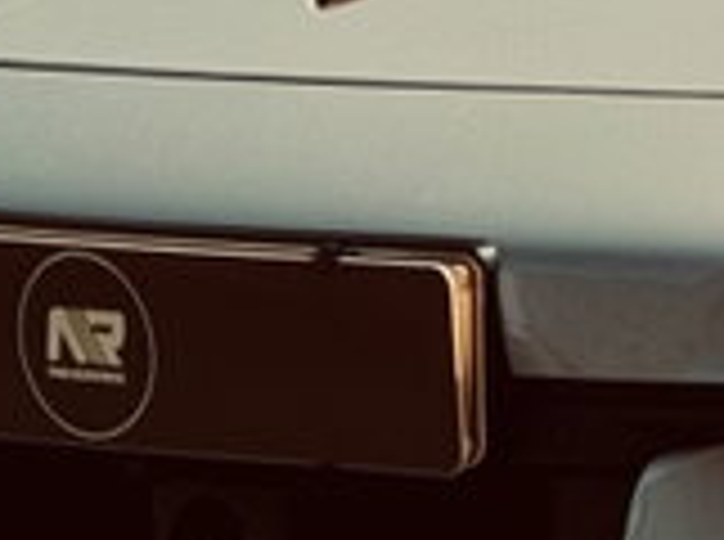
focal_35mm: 306
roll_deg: +1.0
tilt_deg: -1.8
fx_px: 6386
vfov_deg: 4.8
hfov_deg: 6.2
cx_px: 1736
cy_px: -4
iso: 64
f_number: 1.78
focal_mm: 6.76
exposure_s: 1/5848
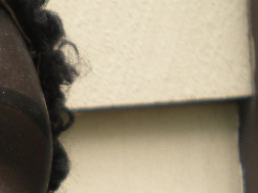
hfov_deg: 9.0
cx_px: -173
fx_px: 1573
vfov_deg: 6.9
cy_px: 307
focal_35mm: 211
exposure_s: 1/69.7
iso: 80
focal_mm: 9.3
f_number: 3.9
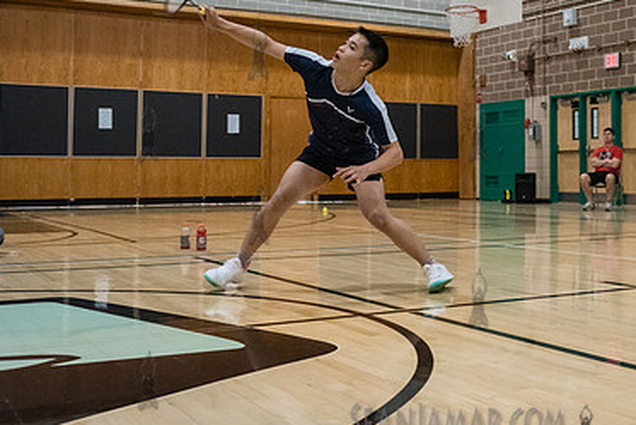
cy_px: 132
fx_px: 919
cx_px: 490
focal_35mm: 52
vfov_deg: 25.8
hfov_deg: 37.1
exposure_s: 1/400
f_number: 3.5
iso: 8000
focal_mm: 32
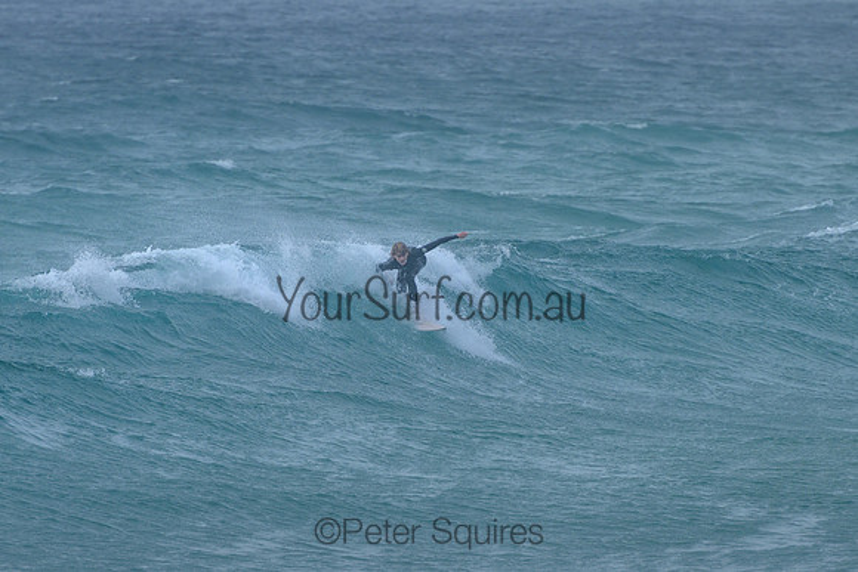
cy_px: 286
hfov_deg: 3.7
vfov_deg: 2.5
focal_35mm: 550
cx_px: 429
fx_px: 13118
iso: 500
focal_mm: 400
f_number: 7.1
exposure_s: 1/2000
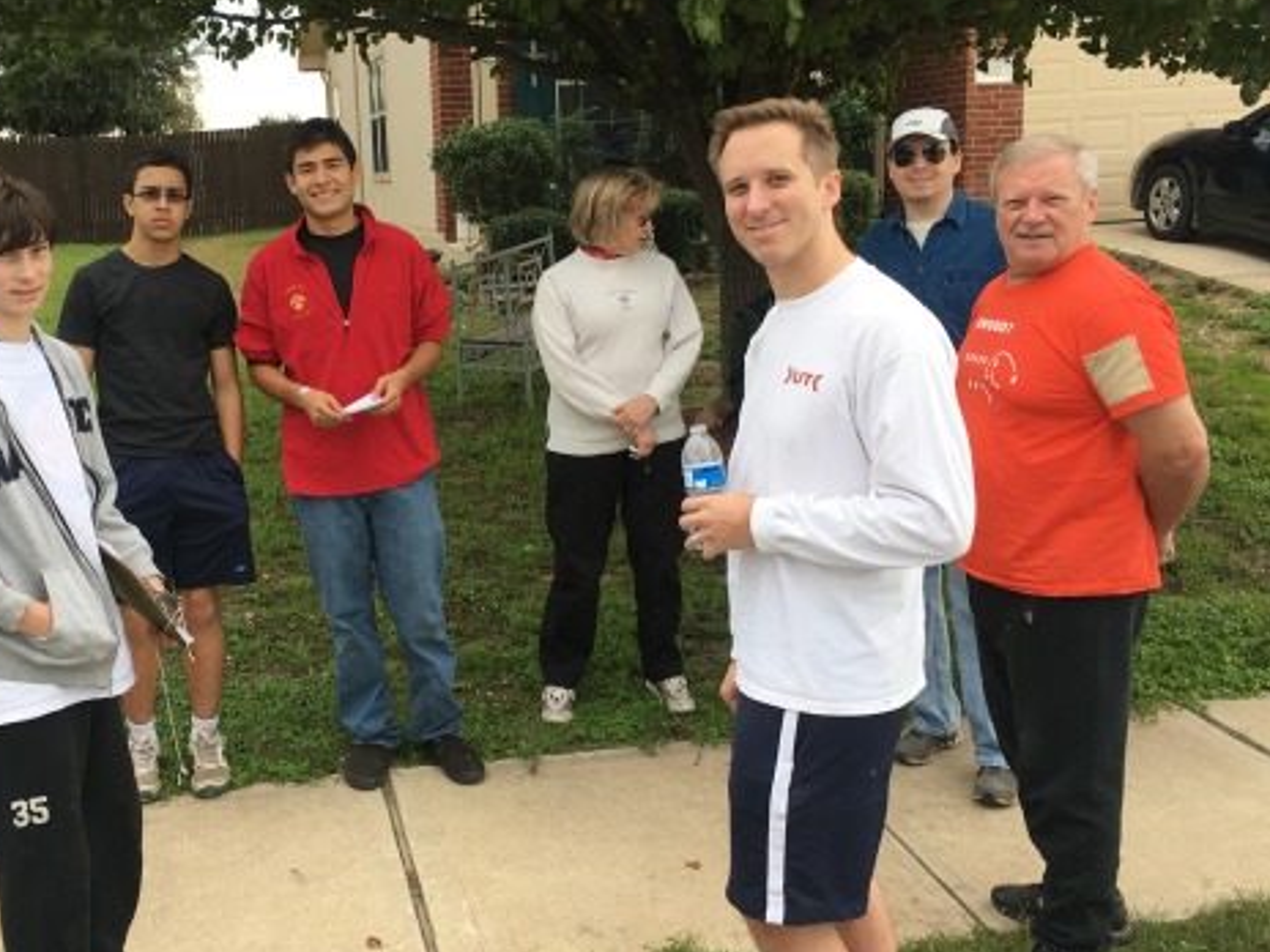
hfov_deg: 46.4
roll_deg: +2.2
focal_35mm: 40
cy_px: 481
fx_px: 1468
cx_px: 484
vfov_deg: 36.0
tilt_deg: -9.5
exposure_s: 1/331
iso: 25
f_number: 2.2
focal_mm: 4.15
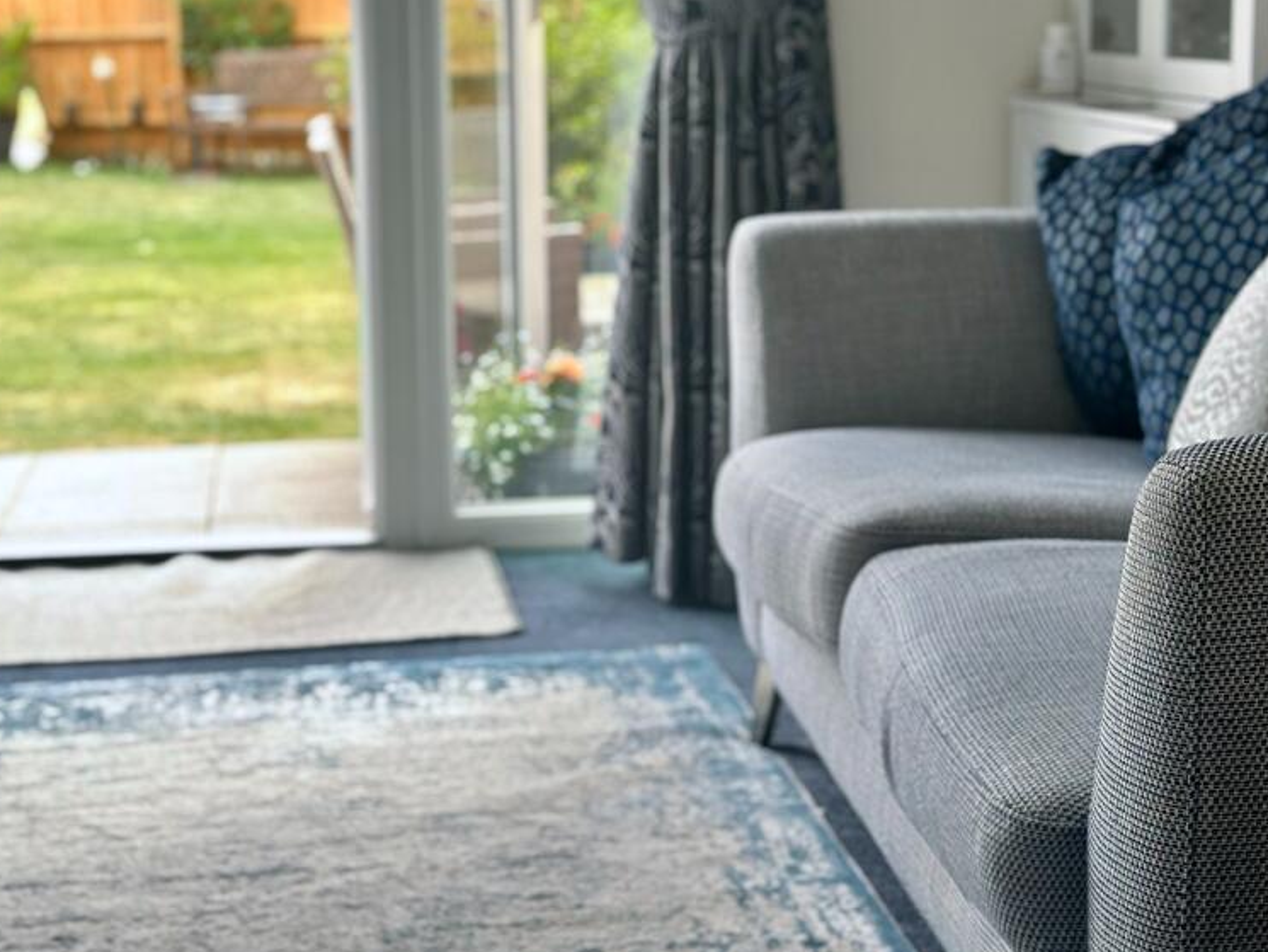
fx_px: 2418
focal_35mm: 66
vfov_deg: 22.2
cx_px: 601
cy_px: 349
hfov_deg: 29.4
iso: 125
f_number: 1.78
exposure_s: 1/121
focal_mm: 6.86
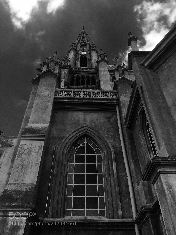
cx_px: 88
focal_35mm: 29
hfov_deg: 48.2
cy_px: 118
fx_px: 197
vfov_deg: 61.7
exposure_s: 1/838
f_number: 2.2
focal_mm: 4.15
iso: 32
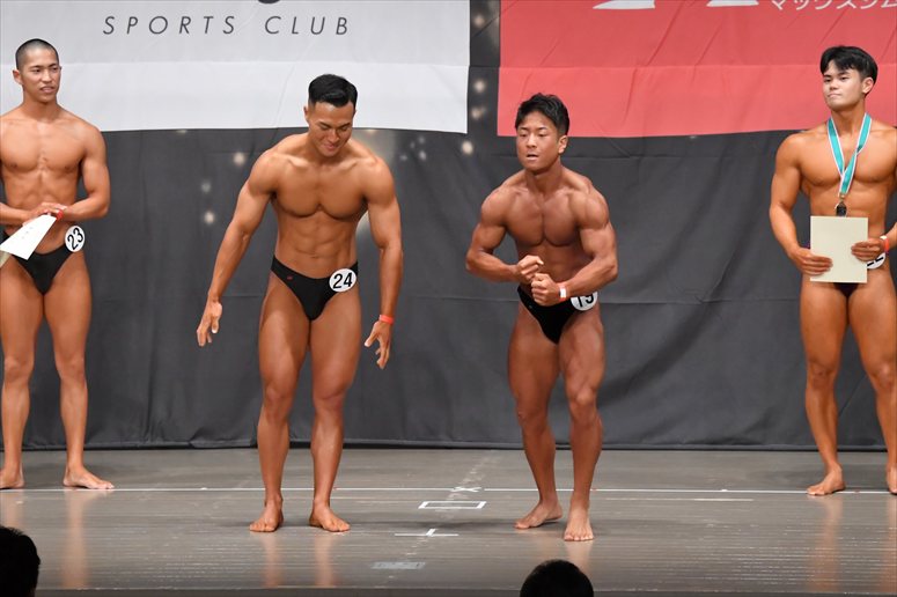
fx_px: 4657
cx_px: 448
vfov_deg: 7.3
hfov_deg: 11.0
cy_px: 298
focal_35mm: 187
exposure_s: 1/400
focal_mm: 125
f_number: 5.6
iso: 6400
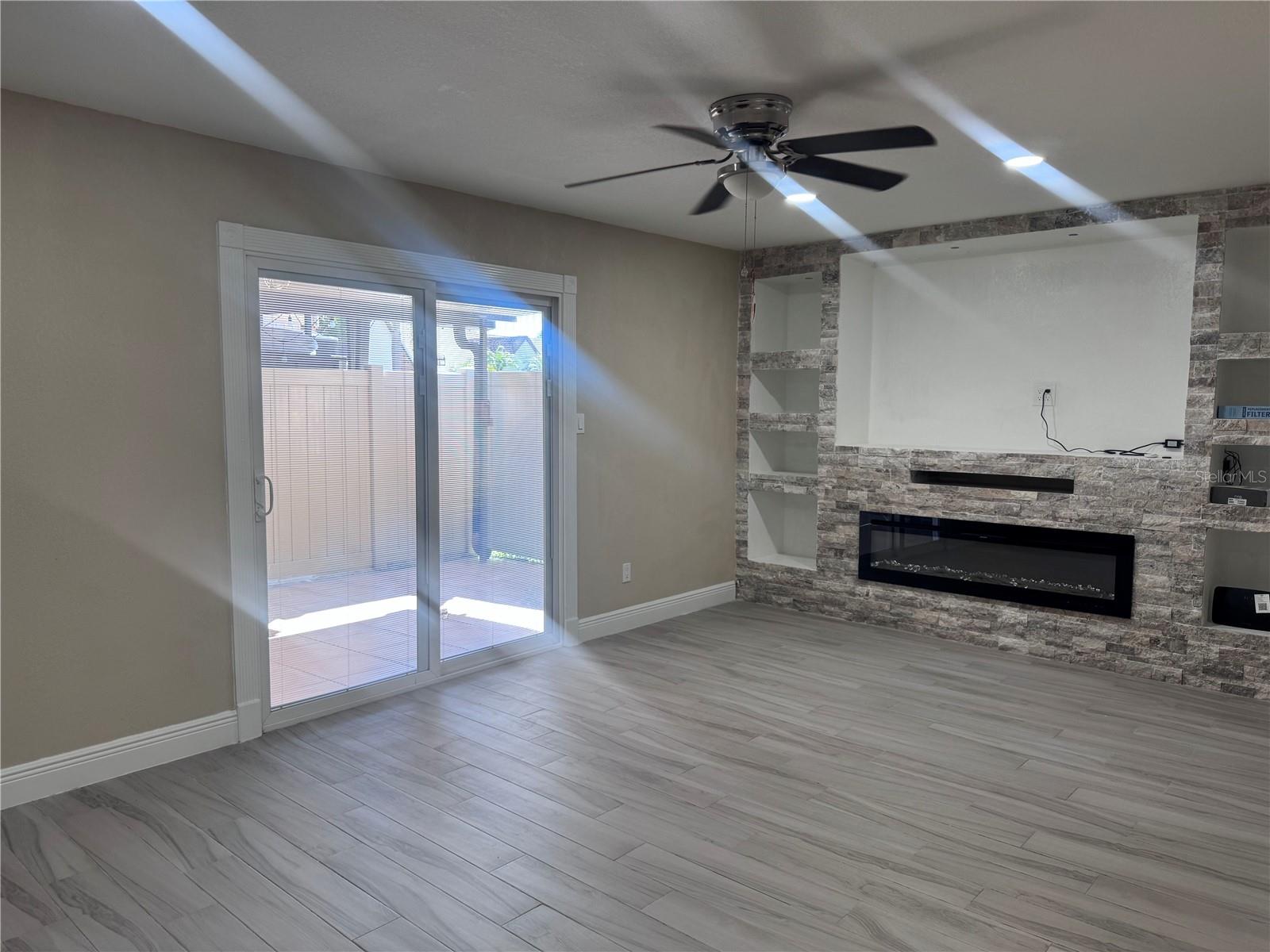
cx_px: 635
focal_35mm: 24
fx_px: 881
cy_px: 476
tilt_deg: -5.8
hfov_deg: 71.6
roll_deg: -0.7
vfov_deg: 56.8
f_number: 1.78
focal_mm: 6.76
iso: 80
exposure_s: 1/120
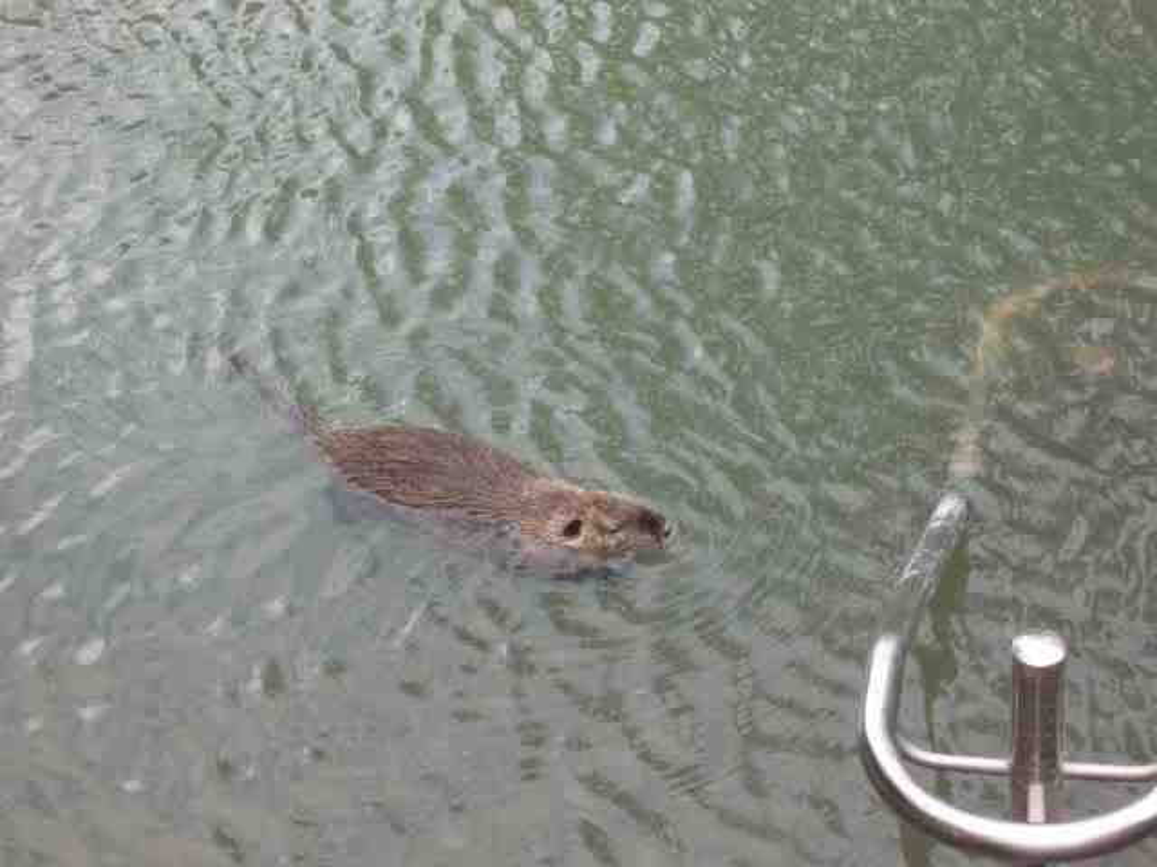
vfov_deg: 15.7
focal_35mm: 94
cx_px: 578
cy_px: 434
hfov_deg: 20.9
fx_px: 3142
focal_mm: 17.1
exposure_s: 1/125
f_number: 5.2
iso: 109
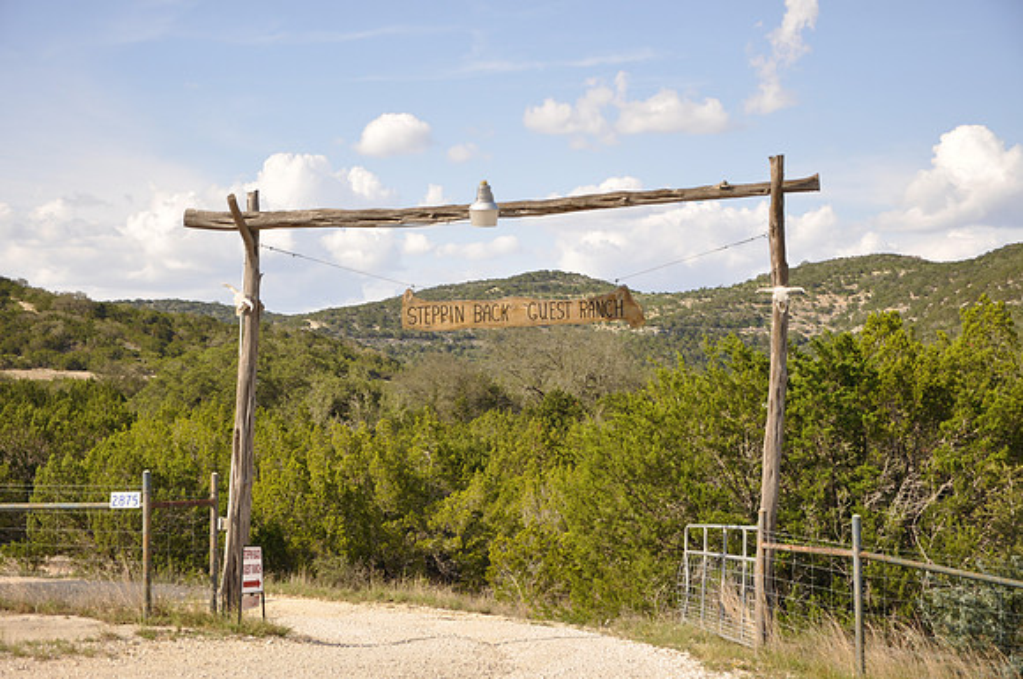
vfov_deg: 20.1
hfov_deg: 29.9
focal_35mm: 68
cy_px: 340
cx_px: 512
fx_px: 1915
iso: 200
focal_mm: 45
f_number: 6.3
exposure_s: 1/160
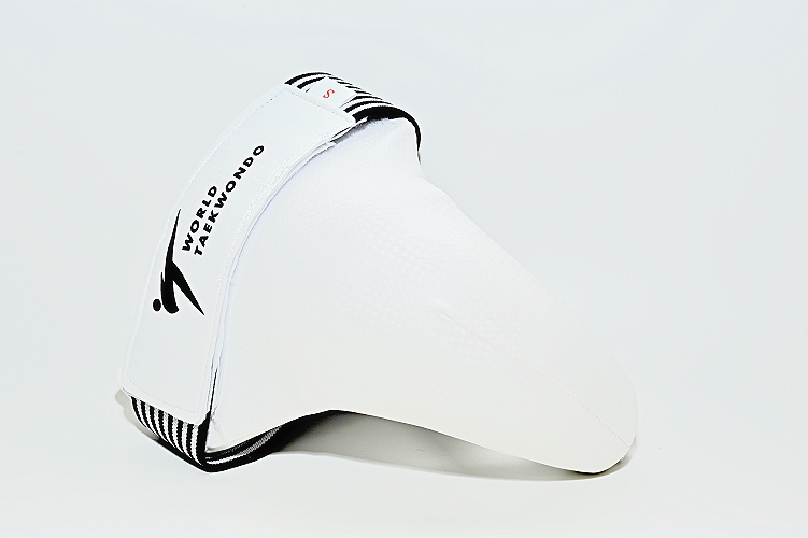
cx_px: 404
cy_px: 269
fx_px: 1122
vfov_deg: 27.0
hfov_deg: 39.6
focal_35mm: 50
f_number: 10
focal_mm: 50
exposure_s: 1/60
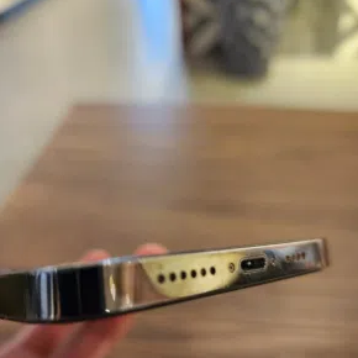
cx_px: 184
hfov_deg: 57.3
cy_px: 225
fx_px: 328
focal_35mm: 28
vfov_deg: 56.6
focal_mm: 6.4
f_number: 1.8
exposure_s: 1/100
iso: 500
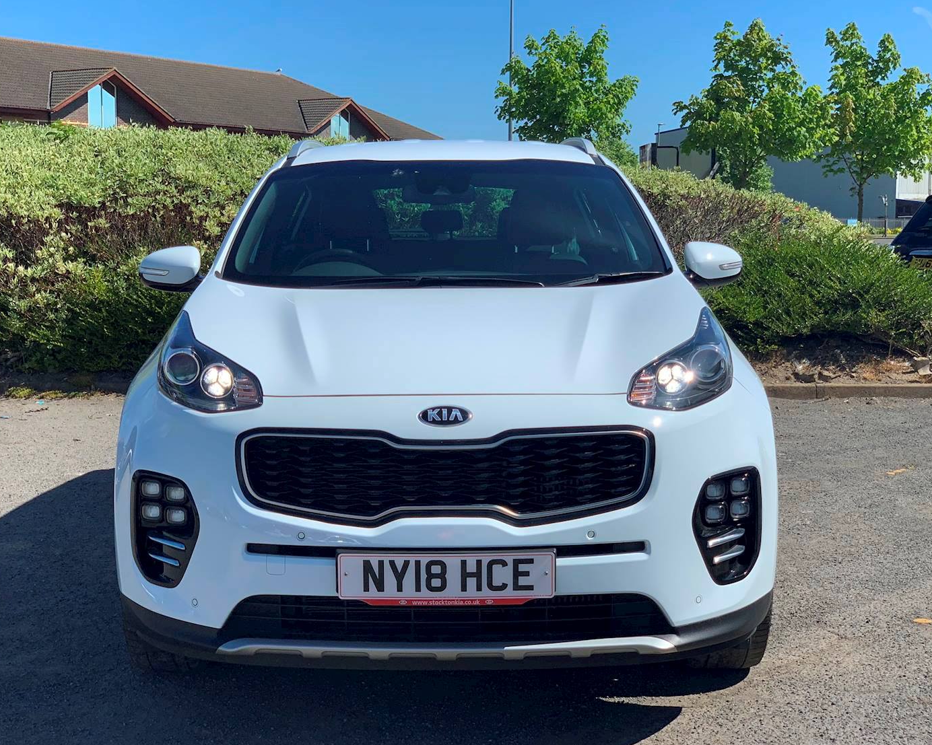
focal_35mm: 55
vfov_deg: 27.6
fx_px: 1517
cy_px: 375
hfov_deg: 34.1
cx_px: 442
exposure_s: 1/1712
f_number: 2.4
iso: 16
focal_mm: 6
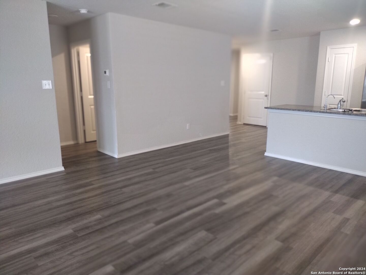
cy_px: 138
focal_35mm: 27
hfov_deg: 65.3
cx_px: 183
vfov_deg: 51.4
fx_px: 285
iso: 534
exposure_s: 1/40
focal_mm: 4.71
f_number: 1.7
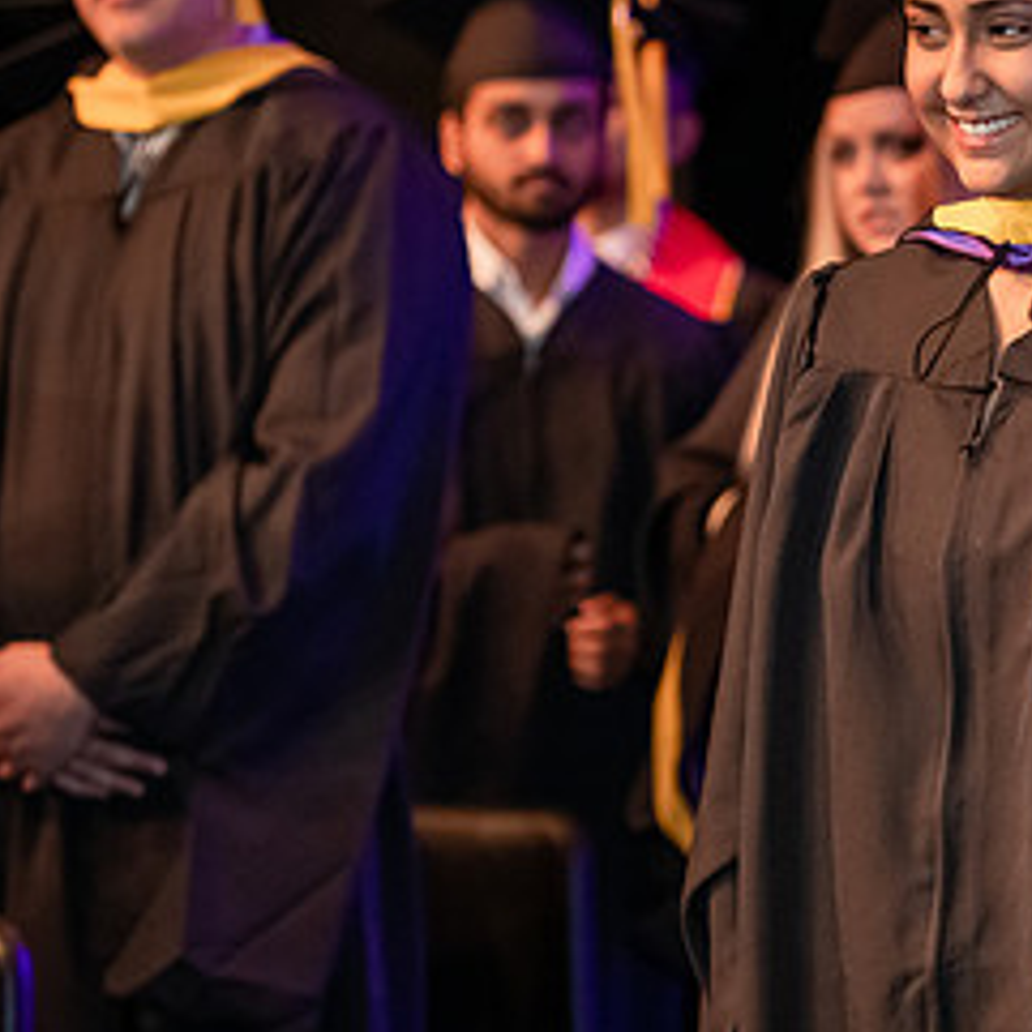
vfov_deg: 8.4
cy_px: 503
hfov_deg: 8.3
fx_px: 7049
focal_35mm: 209
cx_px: 1101
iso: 3200
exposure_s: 1/200
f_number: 3.2
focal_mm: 102
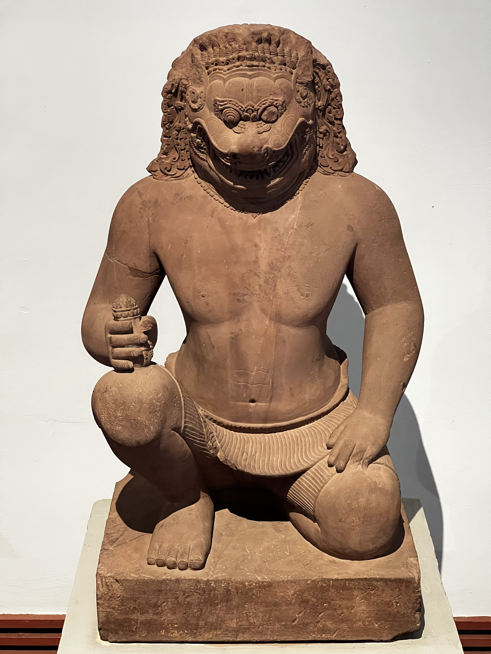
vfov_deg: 25.3
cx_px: 246
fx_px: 1456
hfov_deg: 19.1
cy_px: 327
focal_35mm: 77
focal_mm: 9
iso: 640
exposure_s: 1/50
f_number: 2.8
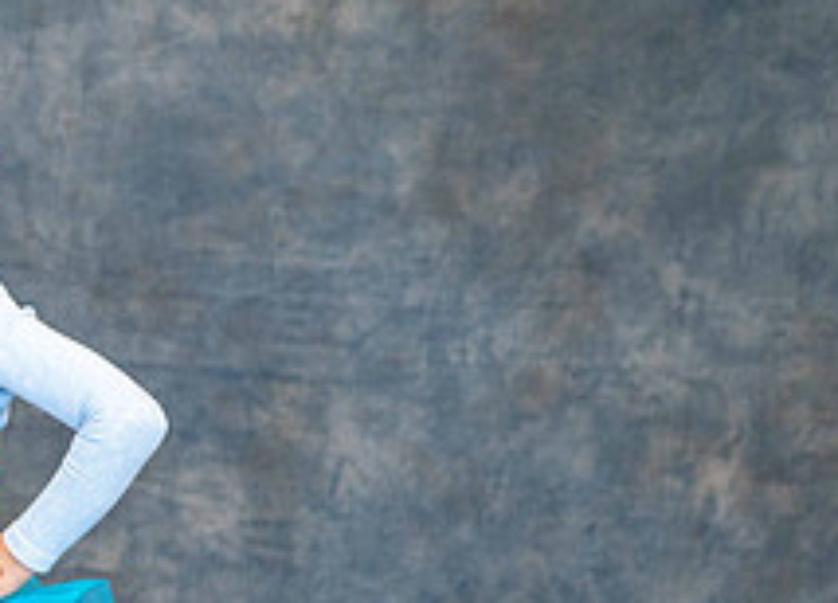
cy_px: 537
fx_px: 6633
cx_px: -376
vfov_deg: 5.2
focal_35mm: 278
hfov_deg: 7.1
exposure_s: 1/160
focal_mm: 85
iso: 800
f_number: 2.2
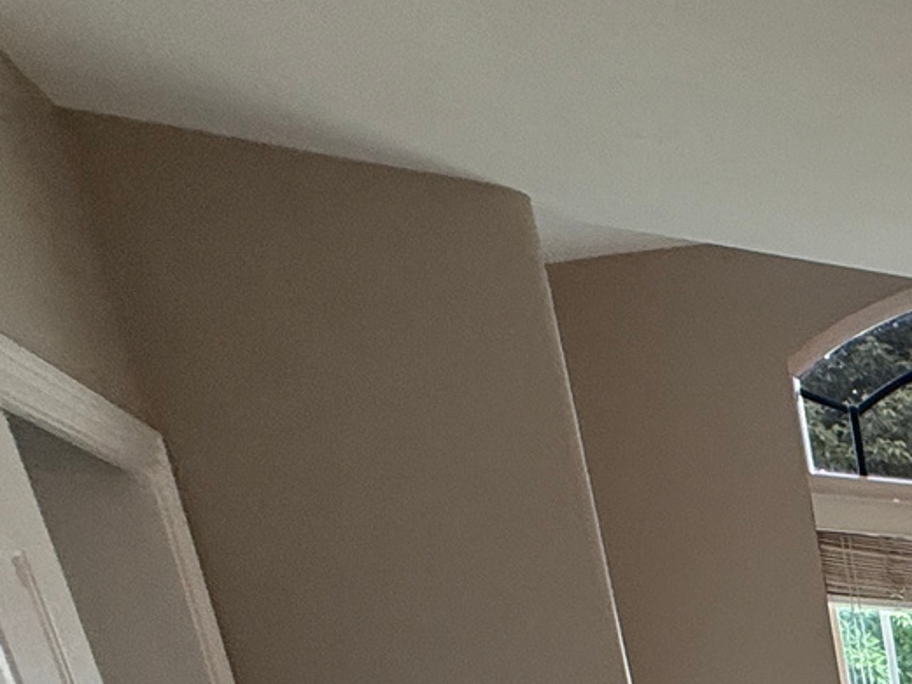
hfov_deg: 21.7
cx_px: 1649
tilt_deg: -19.9
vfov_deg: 19.4
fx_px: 1449
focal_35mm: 55
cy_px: 1251
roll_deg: -0.3
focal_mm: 2.22
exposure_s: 1/120
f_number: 2.2
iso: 125
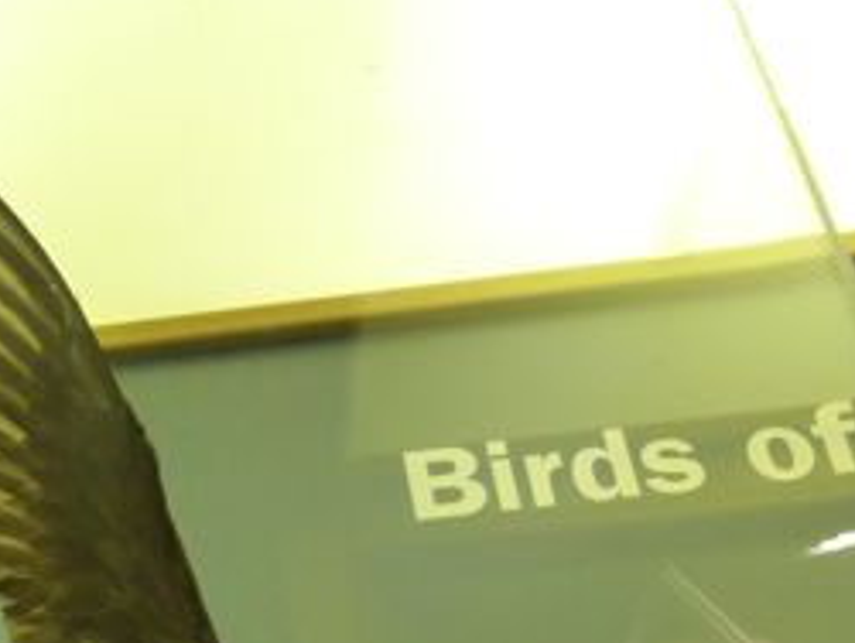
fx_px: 1780
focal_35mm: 72
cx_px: -79
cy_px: 752
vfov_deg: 19.4
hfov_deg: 25.1
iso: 400
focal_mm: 5.4
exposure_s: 1/15
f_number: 3
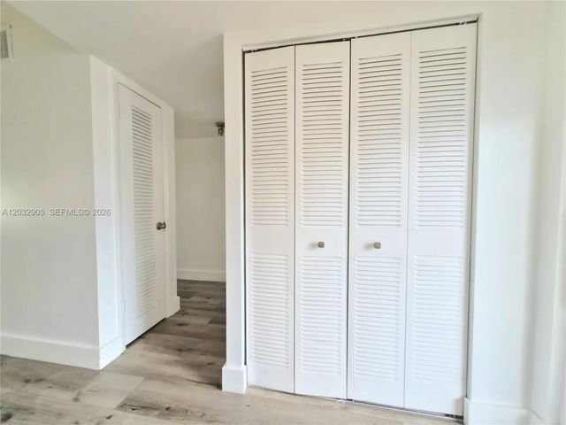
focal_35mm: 13
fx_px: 213
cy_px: 212
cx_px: 283
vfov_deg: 89.9
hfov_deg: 106.2
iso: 50
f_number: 2.2
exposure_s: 1/60.2
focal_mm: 1.7
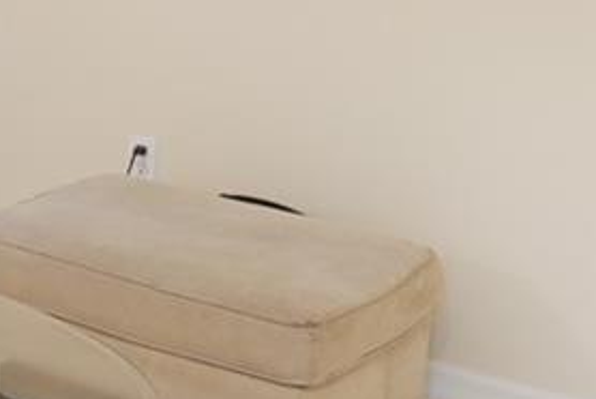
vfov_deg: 14.5
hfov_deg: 18.2
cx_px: -429
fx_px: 1525
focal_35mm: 92
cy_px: -59
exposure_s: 1/30
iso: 500
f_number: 1.8
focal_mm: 11
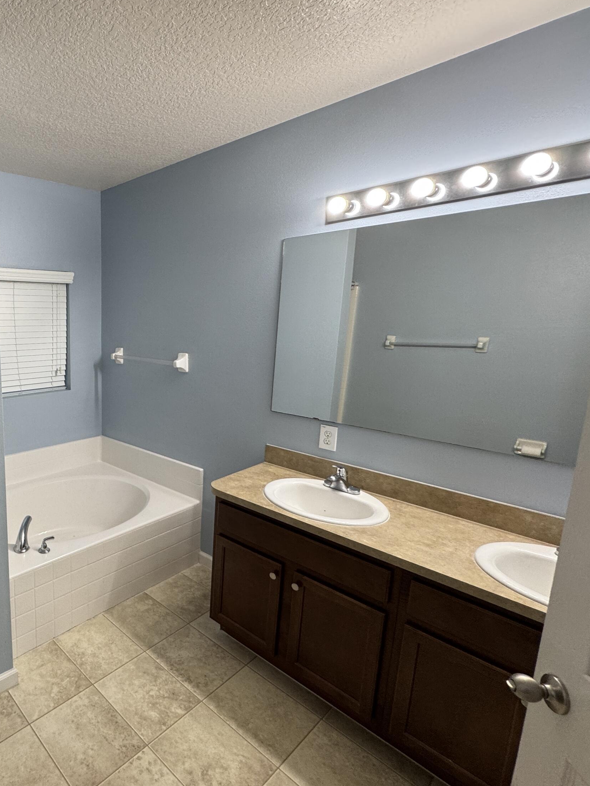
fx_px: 432
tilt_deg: -10.4
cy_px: 389
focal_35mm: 19
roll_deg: +0.5
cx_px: 68
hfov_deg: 59.3
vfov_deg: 84.7
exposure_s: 1/120
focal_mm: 2.22
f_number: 2.2
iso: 125
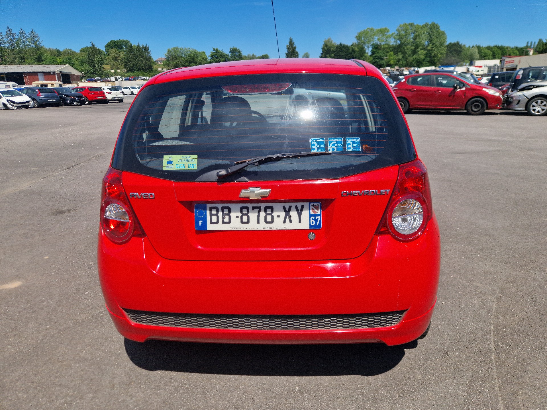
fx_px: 363
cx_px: 274
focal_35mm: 23
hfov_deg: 73.9
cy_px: 205
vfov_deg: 58.9
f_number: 1.8
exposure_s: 1/2000
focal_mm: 5.4
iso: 50
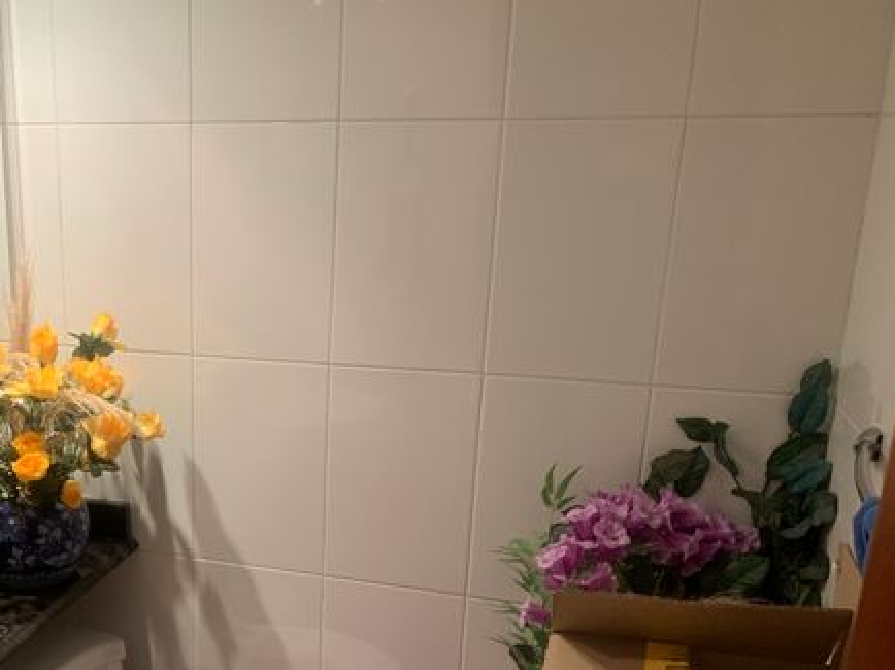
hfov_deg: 45.1
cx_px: 218
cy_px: 468
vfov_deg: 35.4
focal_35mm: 40
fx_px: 1034
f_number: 1.8
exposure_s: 1/60
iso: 250
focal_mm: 4.25
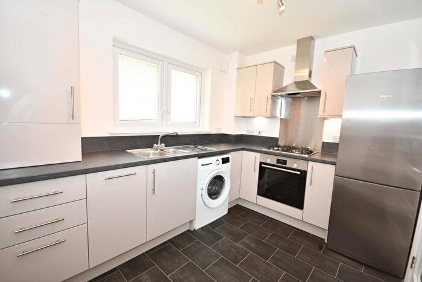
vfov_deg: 77.4
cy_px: 141
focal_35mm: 15
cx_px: 211
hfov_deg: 100.4
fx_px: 176
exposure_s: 1/60
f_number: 4
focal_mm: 10
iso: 250
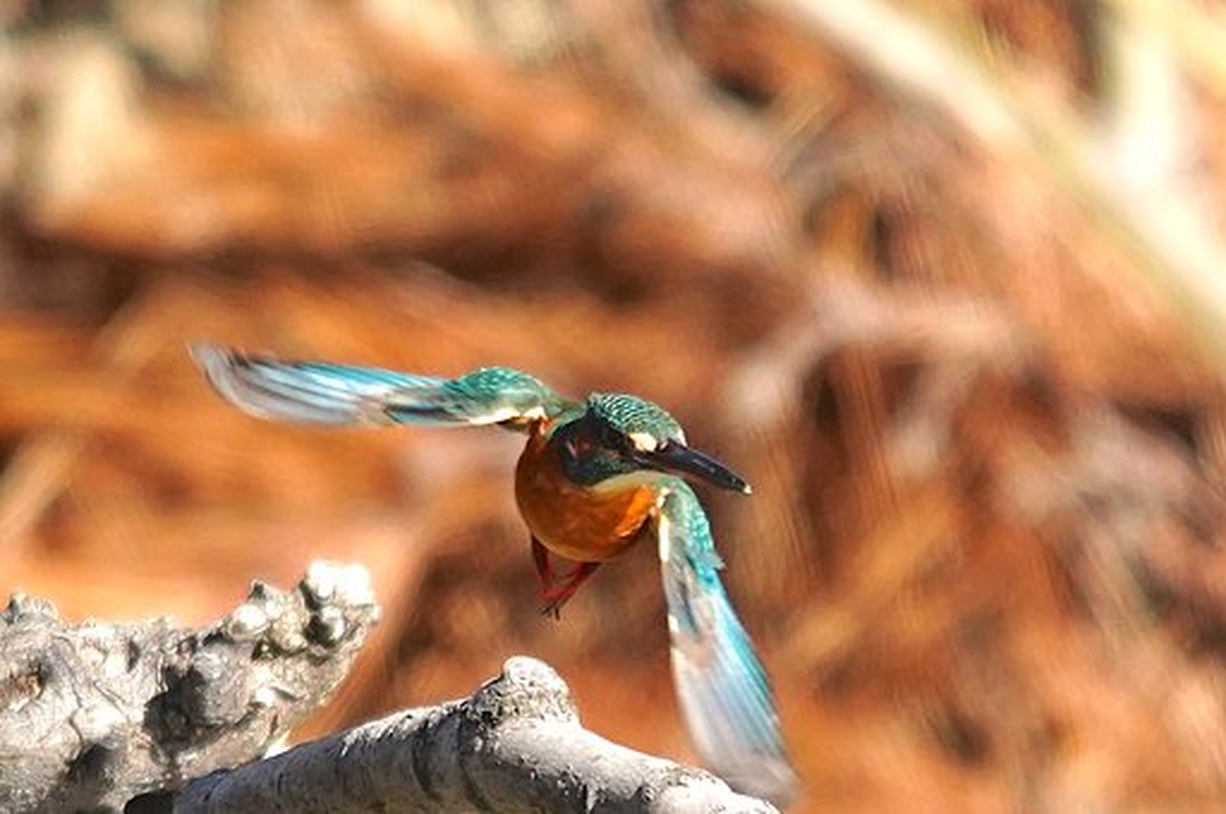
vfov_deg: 3.4
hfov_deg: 5.2
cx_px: 613
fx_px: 13605
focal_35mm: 400
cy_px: 407
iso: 800
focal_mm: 400
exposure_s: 1/2000
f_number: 6.3
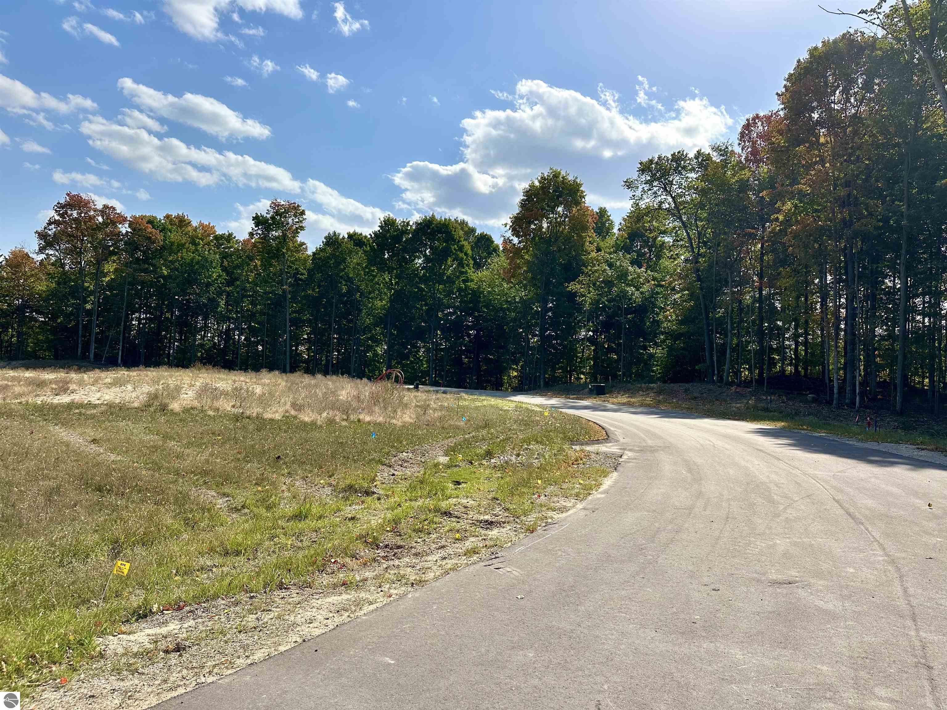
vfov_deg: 56.8
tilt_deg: +1.7
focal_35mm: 24
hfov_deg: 71.6
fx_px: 657
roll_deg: -1.5
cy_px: 355
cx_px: 474
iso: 80
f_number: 1.78
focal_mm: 6.86
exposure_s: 1/7042
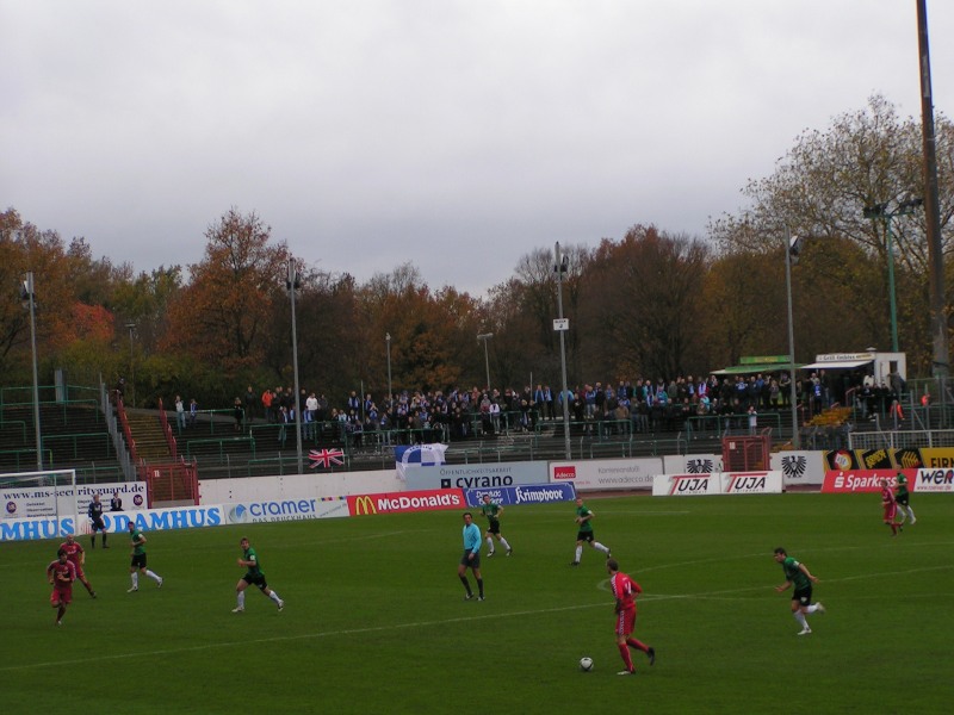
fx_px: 2976
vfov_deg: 13.7
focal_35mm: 108
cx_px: 477
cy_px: 358
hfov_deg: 18.2
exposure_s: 1/200
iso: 50
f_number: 3.5
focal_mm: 16.6
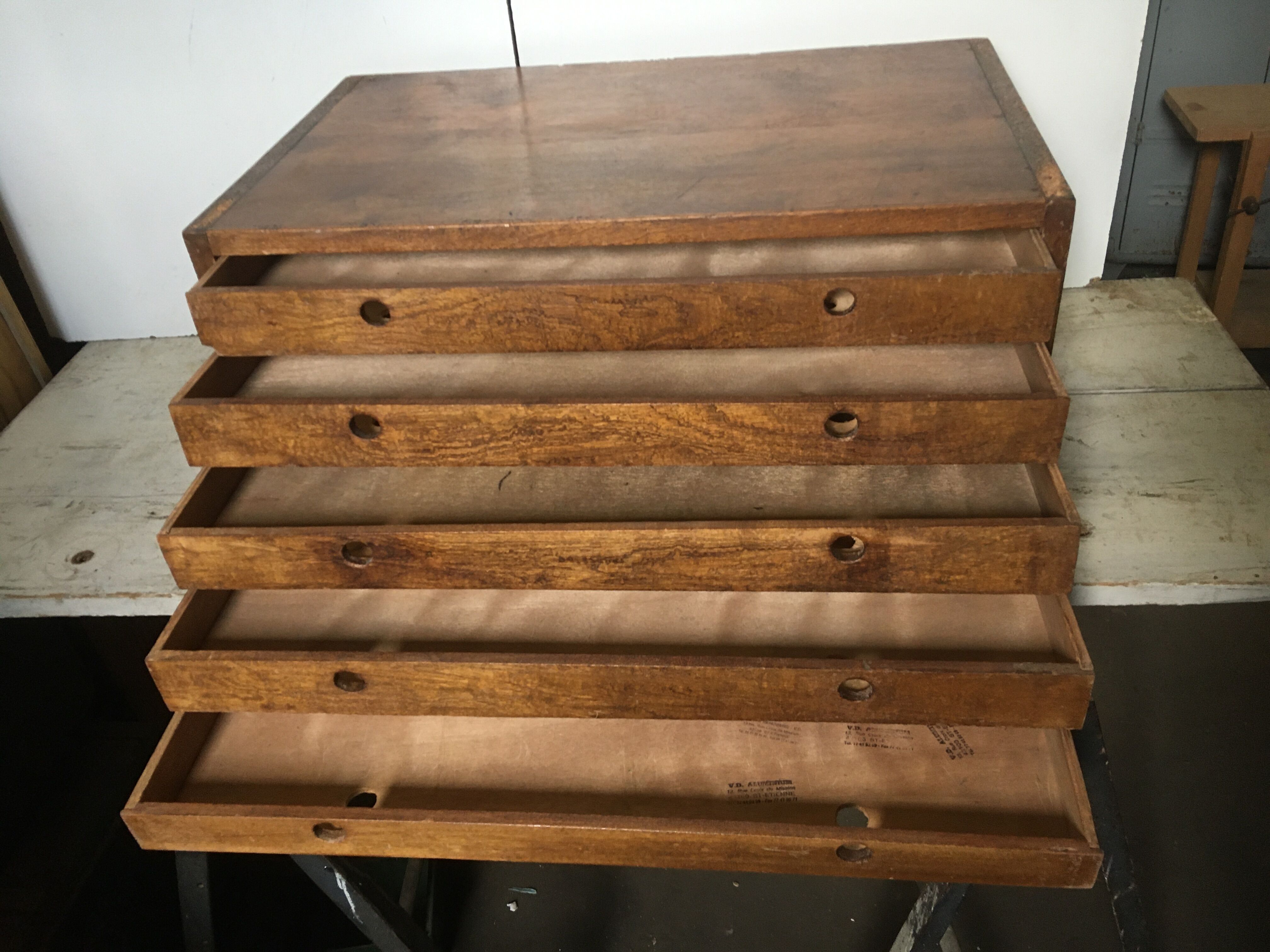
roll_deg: +5.2
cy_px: 476
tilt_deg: -33.4
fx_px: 1064
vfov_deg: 48.2
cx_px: 635
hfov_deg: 61.7
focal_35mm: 29
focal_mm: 4.15
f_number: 2.2
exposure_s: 1/33
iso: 160
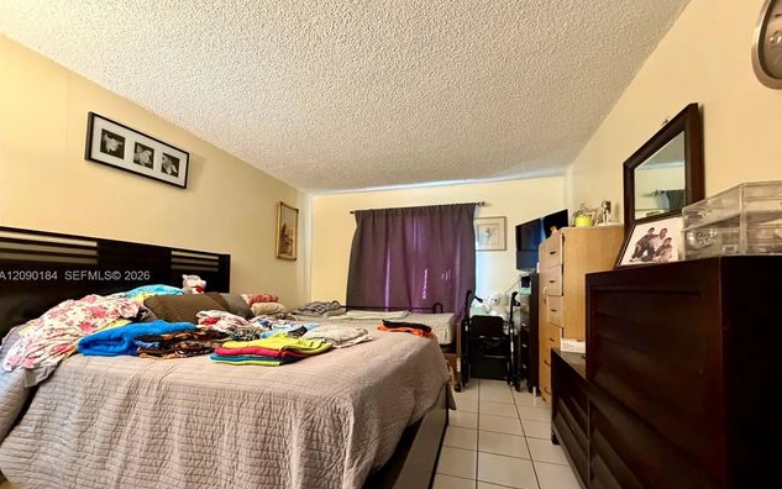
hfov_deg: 101.4
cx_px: 392
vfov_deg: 74.5
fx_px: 320
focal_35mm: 15
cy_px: 277
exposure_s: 1/60
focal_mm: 2.22
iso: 640
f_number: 2.2
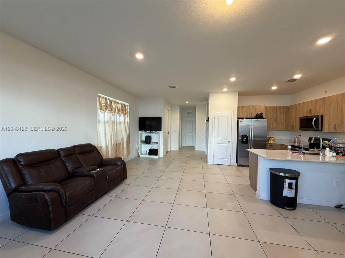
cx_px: 172
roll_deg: -0.5
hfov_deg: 102.1
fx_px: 140
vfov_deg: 85.7
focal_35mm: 14
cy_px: 129
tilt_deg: -1.1
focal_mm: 2.22
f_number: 2.2
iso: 250
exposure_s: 1/120
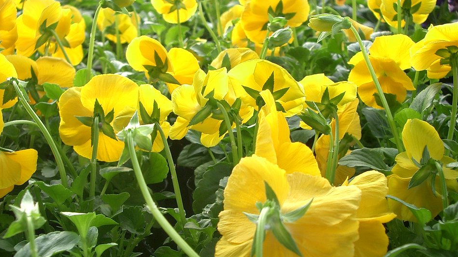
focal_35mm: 48
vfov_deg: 24.9
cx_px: 224
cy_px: 125
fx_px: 583
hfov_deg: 42.9
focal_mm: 6.8
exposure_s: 1/60
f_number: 2.8
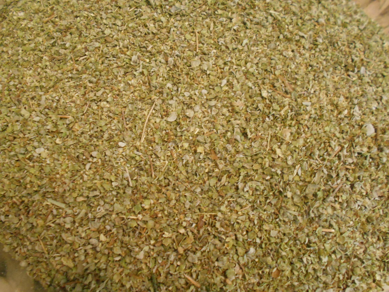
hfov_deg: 60.0
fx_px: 337
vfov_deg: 46.8
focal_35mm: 30
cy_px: 146
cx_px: 194
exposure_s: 1/25
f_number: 3.4
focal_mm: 5.1
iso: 800
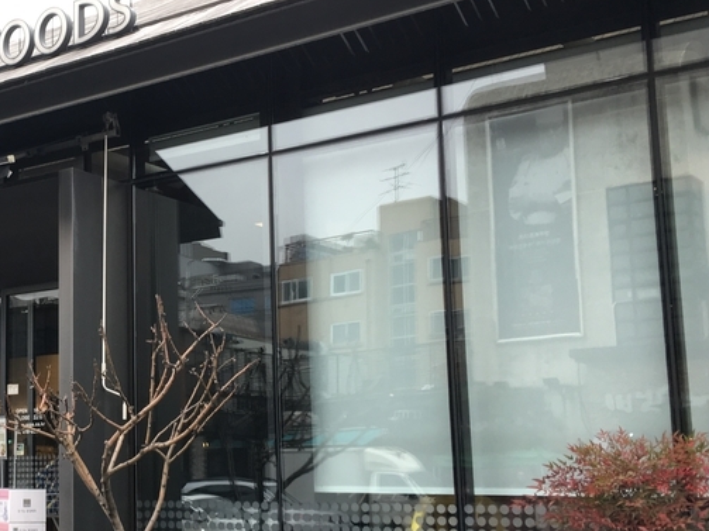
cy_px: 297
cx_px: 45
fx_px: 1208
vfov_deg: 24.8
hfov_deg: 30.9
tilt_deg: +10.3
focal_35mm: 59
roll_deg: +1.4
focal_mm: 4.15
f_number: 2.2
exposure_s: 1/120
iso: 40
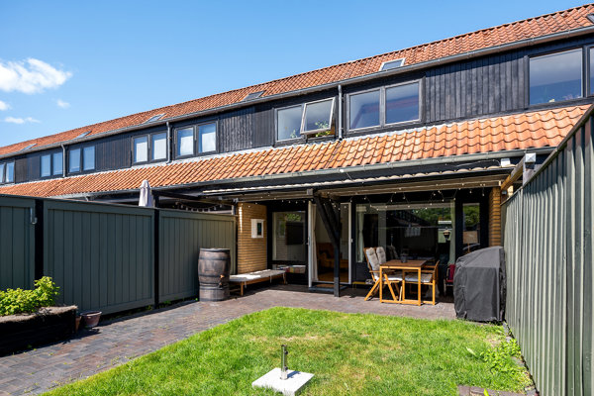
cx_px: 297
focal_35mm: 20
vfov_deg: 63.2
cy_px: 198
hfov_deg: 85.4
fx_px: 322
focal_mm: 19.5
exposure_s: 1/400
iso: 160
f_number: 4.5
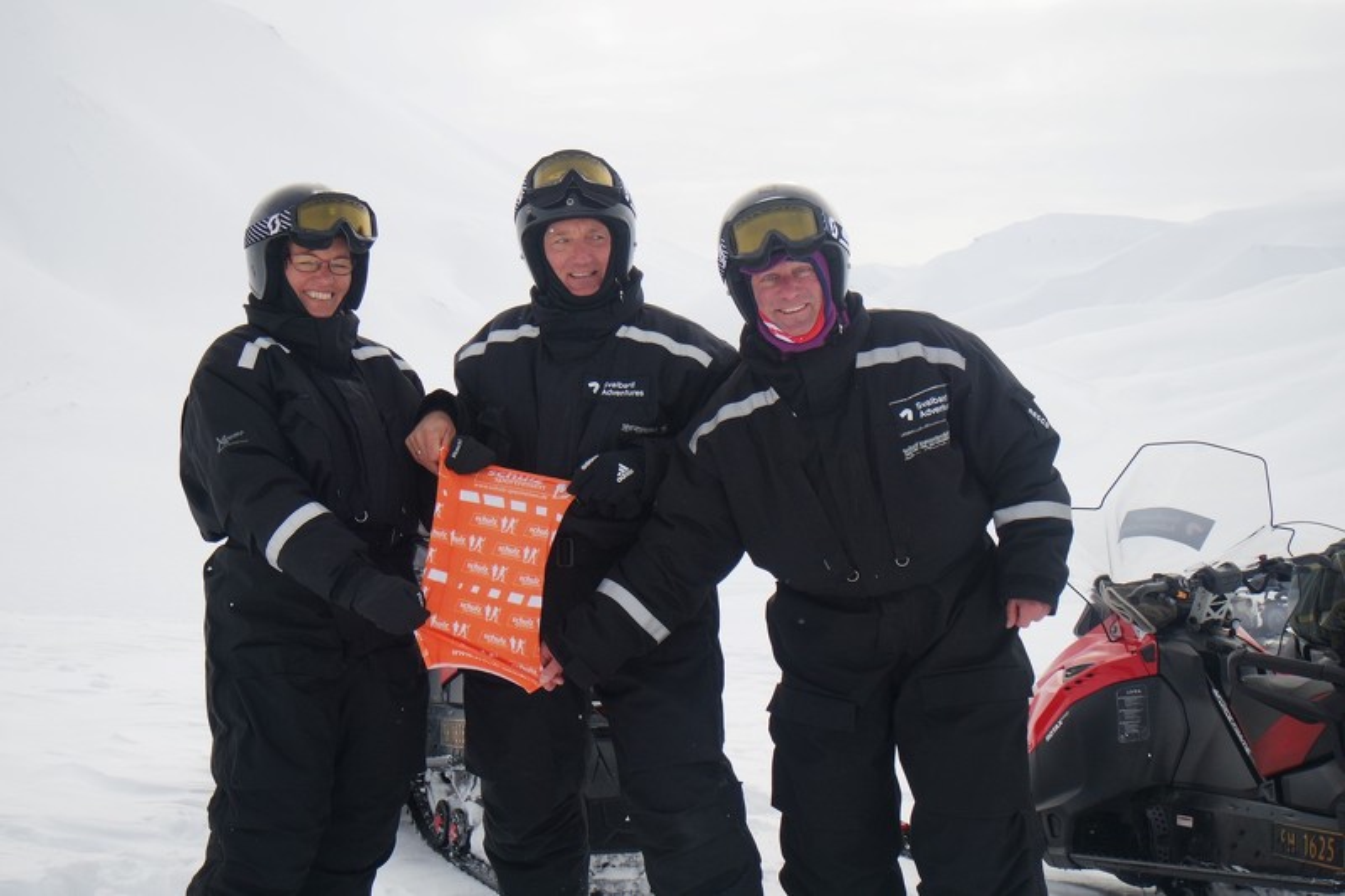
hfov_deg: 45.4
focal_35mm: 43
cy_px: 448
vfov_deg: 31.2
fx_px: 1606
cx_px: 672
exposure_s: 1/1000
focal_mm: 16
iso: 400
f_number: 5
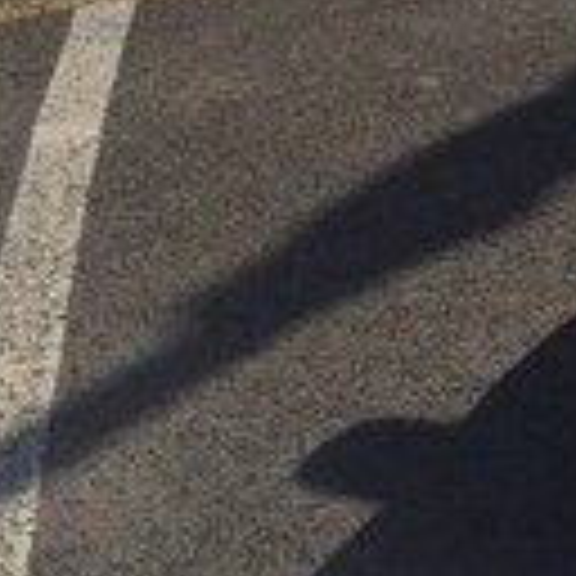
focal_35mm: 132
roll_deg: -0.7
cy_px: -133
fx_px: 2485
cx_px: 1256
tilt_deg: -9.2
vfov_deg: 12.9
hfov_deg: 11.5
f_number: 2.2
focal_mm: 4.15
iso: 32
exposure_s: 1/5128
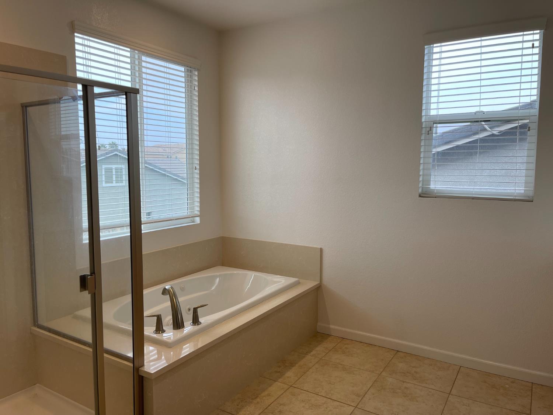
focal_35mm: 25
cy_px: 208
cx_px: 276
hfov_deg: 69.4
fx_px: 399
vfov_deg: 54.9
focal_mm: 5.1
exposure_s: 1/188
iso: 32
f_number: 1.6
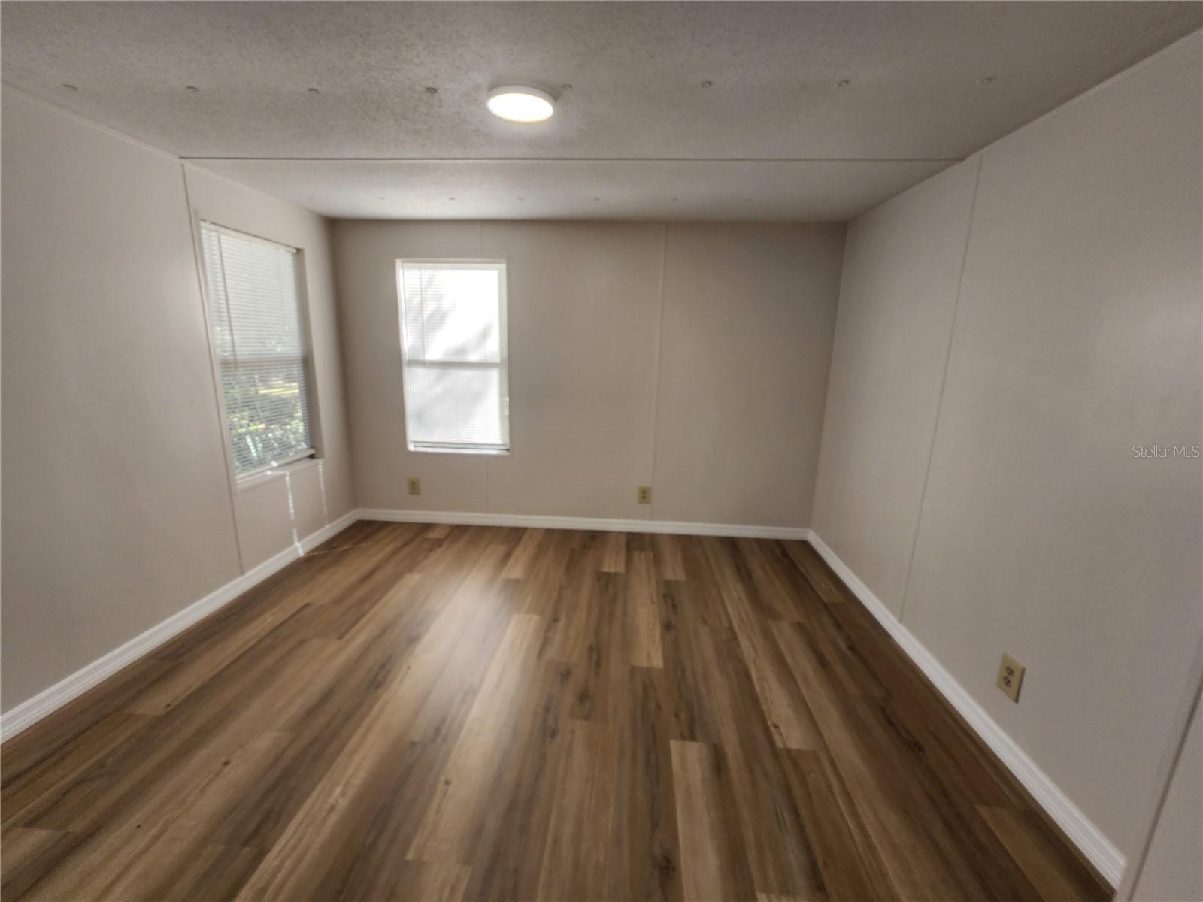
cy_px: 451
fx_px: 452
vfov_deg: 89.9
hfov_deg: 106.2
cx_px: 602
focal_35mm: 13
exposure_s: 1/60
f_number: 2.2
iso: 64
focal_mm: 2.2
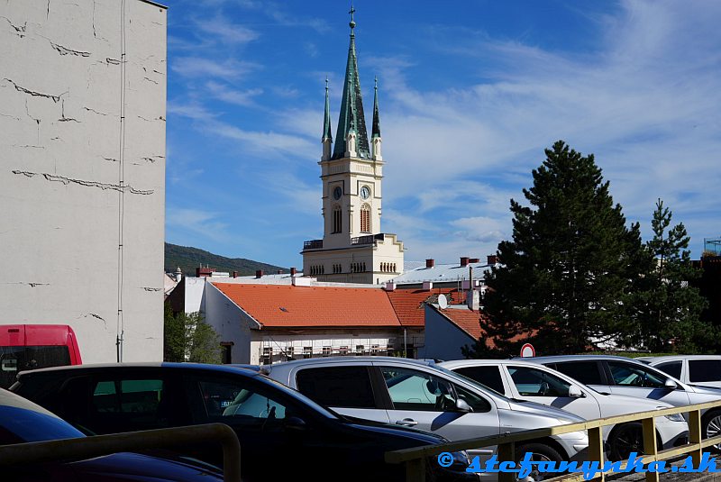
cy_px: 241
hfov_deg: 39.6
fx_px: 1002
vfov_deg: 27.0
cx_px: 360
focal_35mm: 50
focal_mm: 50
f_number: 9
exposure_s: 1/400
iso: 100
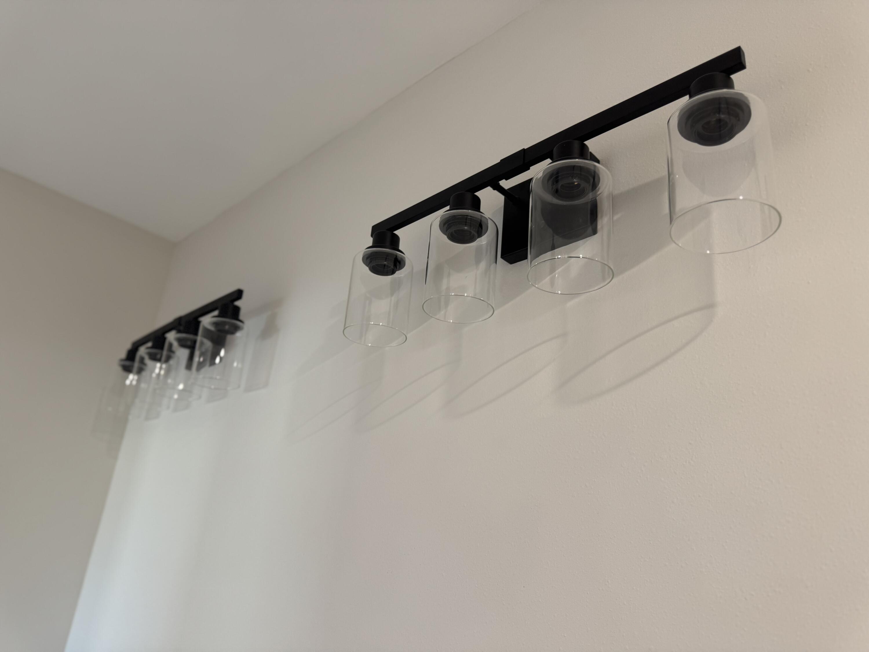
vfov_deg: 56.8
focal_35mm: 24
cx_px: 434
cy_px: 326
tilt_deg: +22.3
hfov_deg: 71.6
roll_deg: -6.0
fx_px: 602
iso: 125
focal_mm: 6.76
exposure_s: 1/60
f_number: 1.78
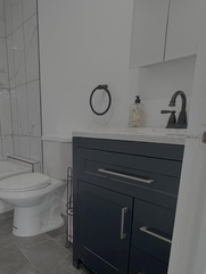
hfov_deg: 48.0
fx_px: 214
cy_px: 182
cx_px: 36
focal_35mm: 27
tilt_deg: -15.7
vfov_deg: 63.7
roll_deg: +2.1
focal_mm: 1.57
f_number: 1.8
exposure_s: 1/120
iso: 160
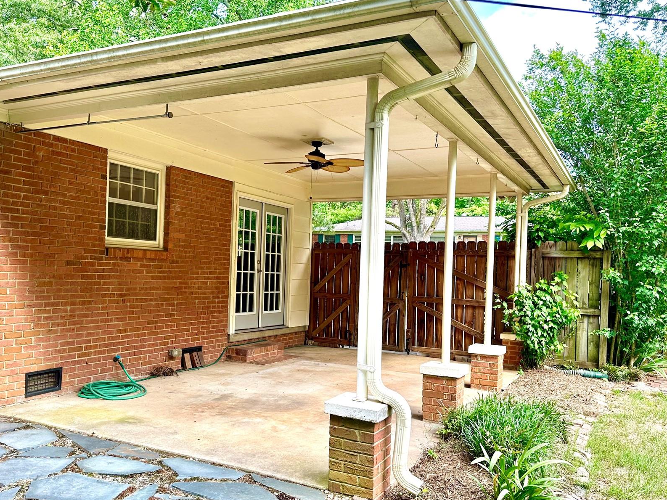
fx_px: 597
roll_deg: -2.4
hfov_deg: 58.0
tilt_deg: -0.2
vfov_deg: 45.4
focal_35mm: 31
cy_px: 273
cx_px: 275
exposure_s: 1/471
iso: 80
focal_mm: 6.86
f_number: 1.78
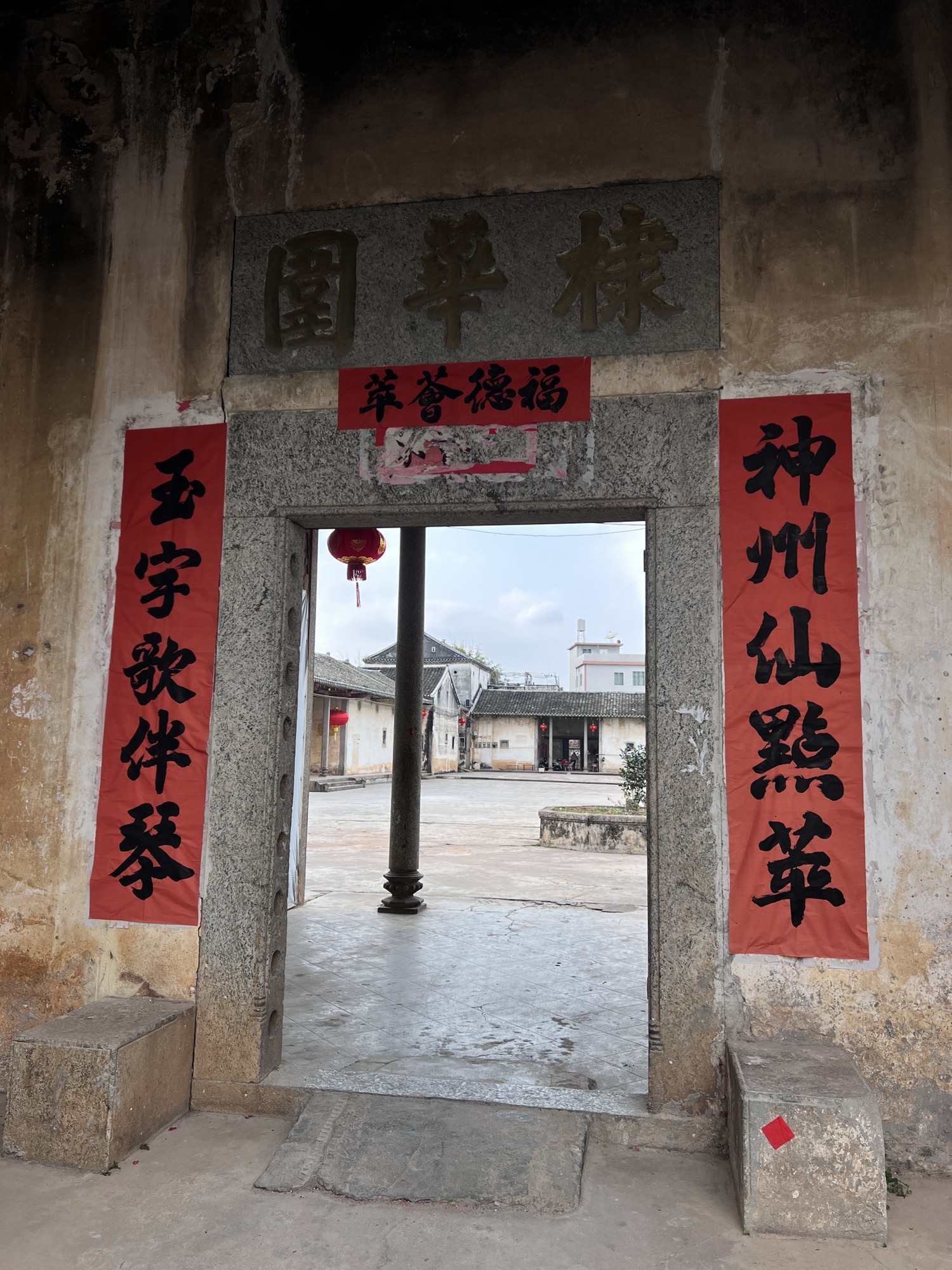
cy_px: 635
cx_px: 476
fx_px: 953
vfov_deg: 67.3
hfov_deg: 53.1
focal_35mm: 26
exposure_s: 1/1171
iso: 50
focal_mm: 5.7
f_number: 1.5
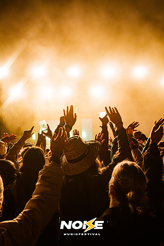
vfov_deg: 54.4
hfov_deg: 37.9
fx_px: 239
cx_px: 82
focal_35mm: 35
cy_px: 123
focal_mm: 35
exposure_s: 1/160
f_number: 4
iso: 2500
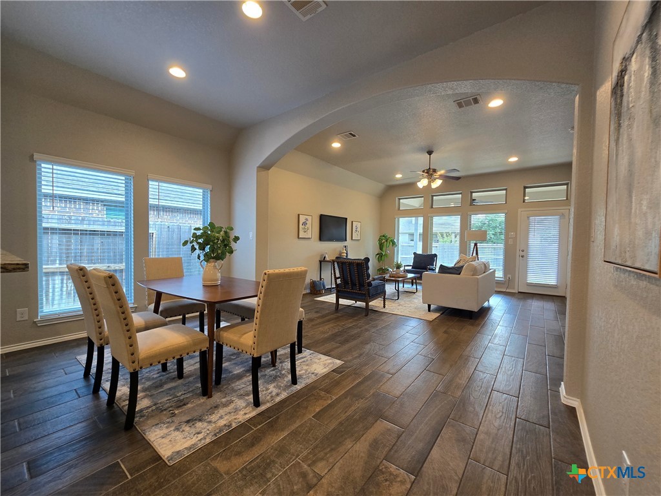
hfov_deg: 106.2
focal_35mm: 13
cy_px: 248
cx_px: 330
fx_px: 248
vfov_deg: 89.9
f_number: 2.2
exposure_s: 1/60
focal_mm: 2.2
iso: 125
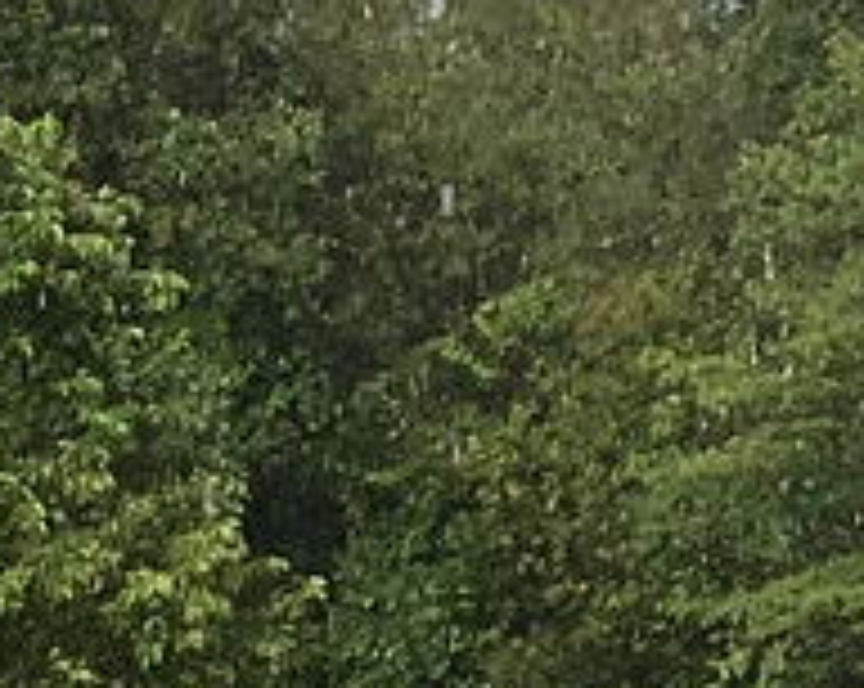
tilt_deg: +6.0
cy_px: -474
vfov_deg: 6.4
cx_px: 1526
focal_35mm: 236
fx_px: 6026
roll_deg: -0.9
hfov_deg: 7.9
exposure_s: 1/2079
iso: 25
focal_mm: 4.15
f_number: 2.2
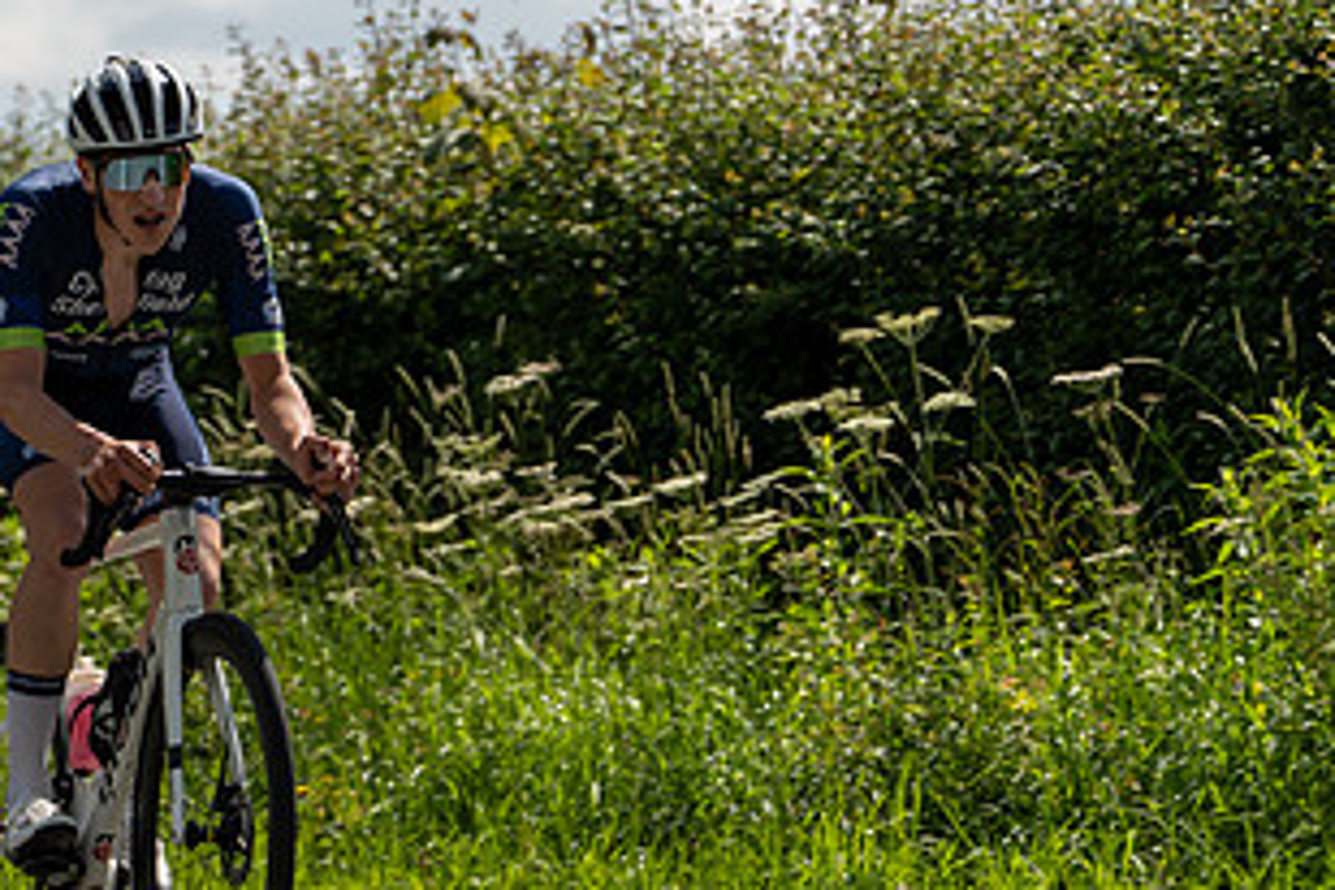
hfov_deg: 8.5
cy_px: 296
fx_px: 8973
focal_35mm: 242
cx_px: 112
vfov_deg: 5.7
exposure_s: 1/1000
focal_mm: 129
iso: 100
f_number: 5
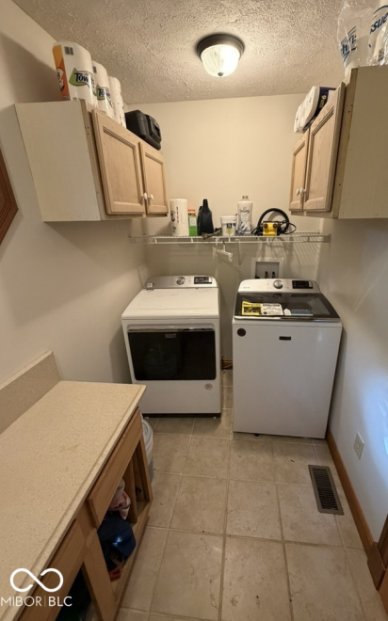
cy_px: 309
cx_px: 218
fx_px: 254
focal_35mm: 15
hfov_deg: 74.4
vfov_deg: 101.5
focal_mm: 2.22
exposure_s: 1/60
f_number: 2.2
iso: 400
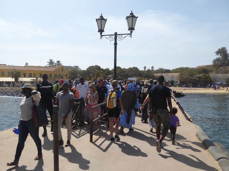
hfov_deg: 61.4
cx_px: 99
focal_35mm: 29
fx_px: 192
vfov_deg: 48.1
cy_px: 96
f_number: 3.3
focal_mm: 4.3
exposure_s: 1/1000
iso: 80
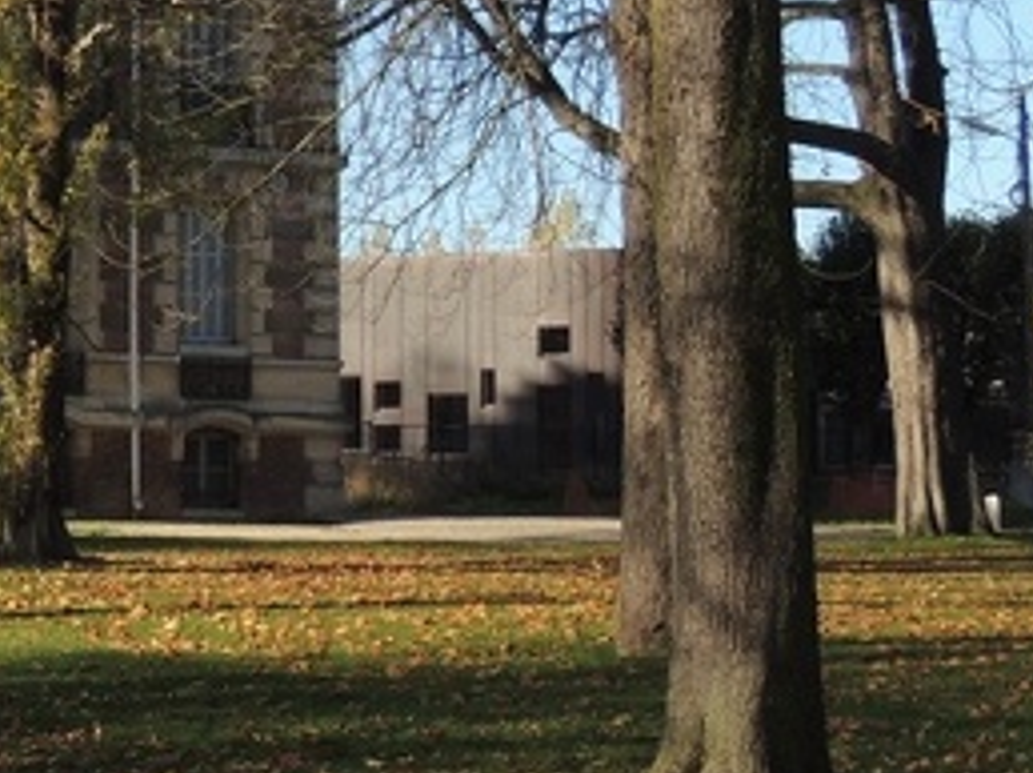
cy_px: 208
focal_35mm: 146
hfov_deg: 12.9
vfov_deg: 10.1
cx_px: -452
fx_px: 4353
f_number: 3.5
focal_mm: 8.3
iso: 100
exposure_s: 1/500
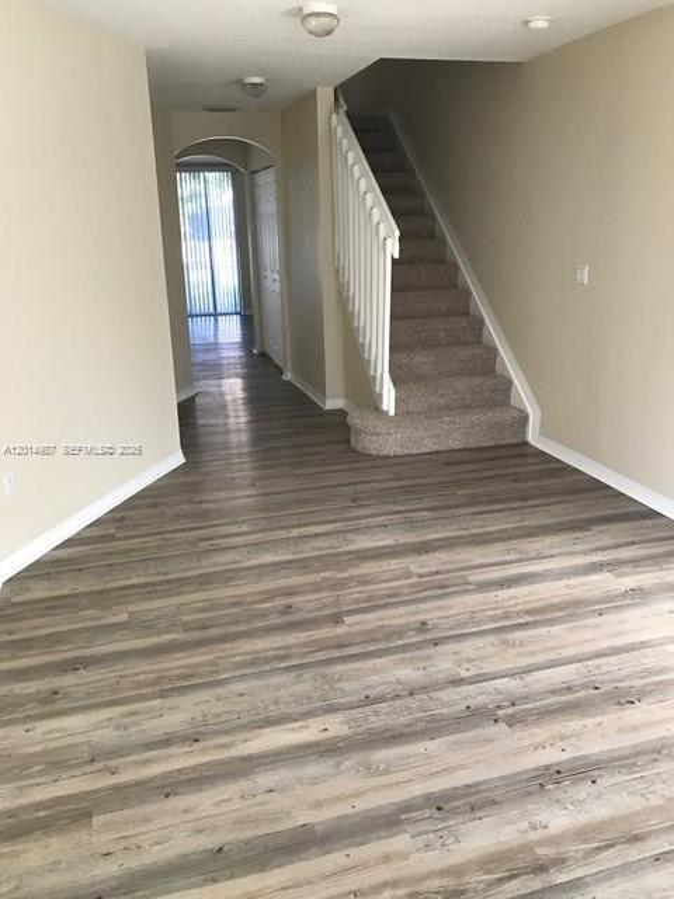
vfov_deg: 63.4
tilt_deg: -15.1
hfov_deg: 49.7
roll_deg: +1.9
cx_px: 337
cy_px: 450
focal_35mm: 28
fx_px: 727
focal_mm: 3.99
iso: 40
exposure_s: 1/30
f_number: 1.8
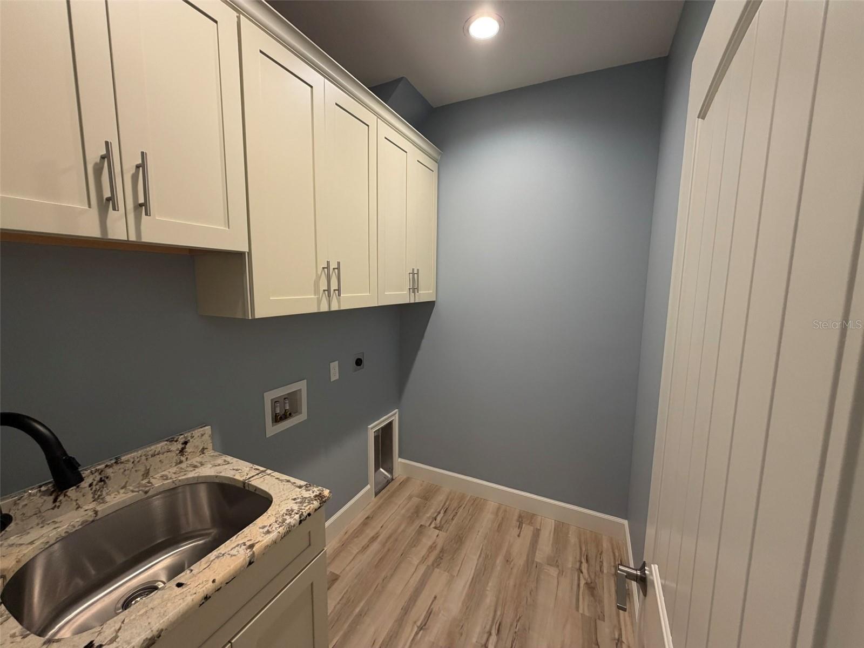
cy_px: 324
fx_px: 349
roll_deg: -0.5
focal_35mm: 14
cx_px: 432
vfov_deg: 85.7
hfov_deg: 102.1
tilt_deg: -6.8
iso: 200
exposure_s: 1/60
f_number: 2.2
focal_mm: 2.22
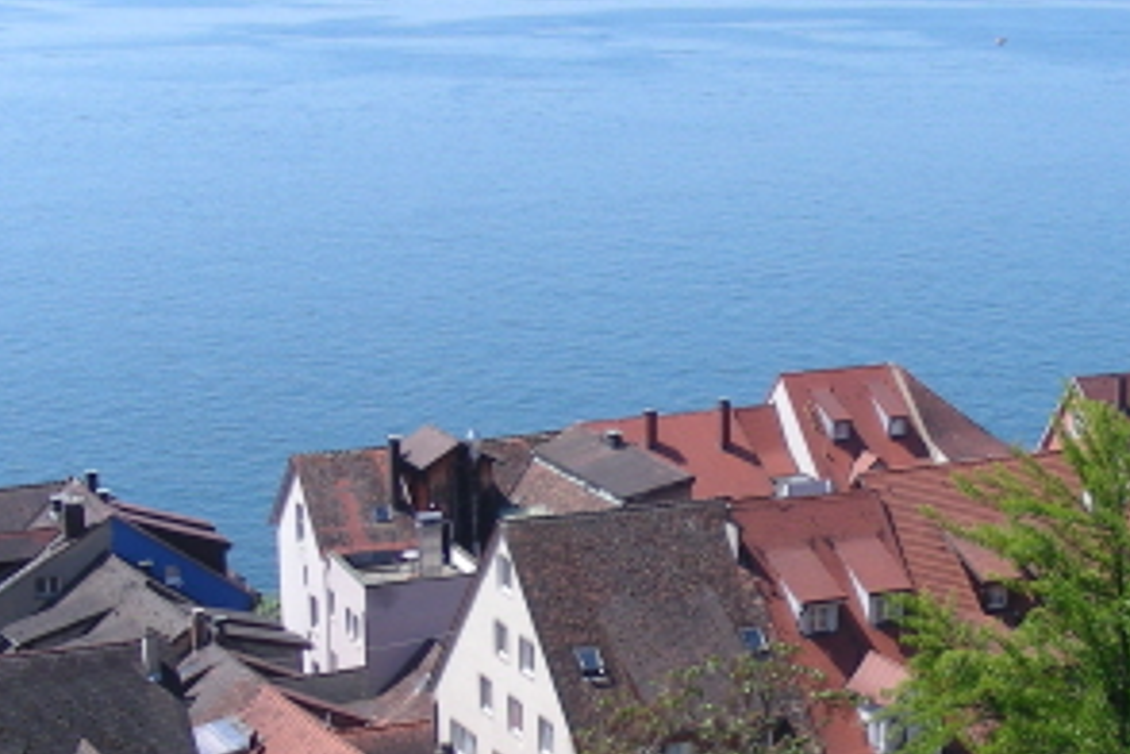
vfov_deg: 15.8
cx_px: 865
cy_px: 523
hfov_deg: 23.4
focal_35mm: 86
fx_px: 2699
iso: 50
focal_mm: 6.3
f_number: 4
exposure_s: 1/377
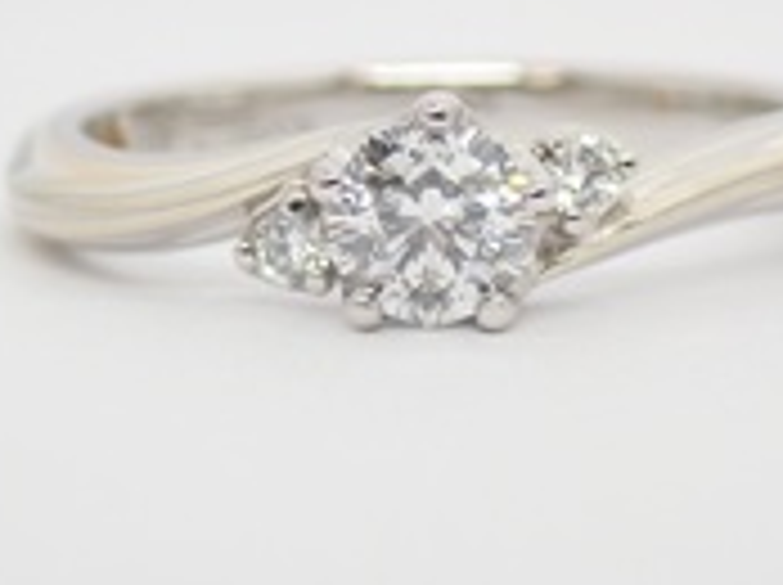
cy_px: 200
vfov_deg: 7.0
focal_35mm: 212
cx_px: 441
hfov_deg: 9.3
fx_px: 4789
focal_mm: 14.62
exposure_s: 1/100
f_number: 4.3
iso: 200
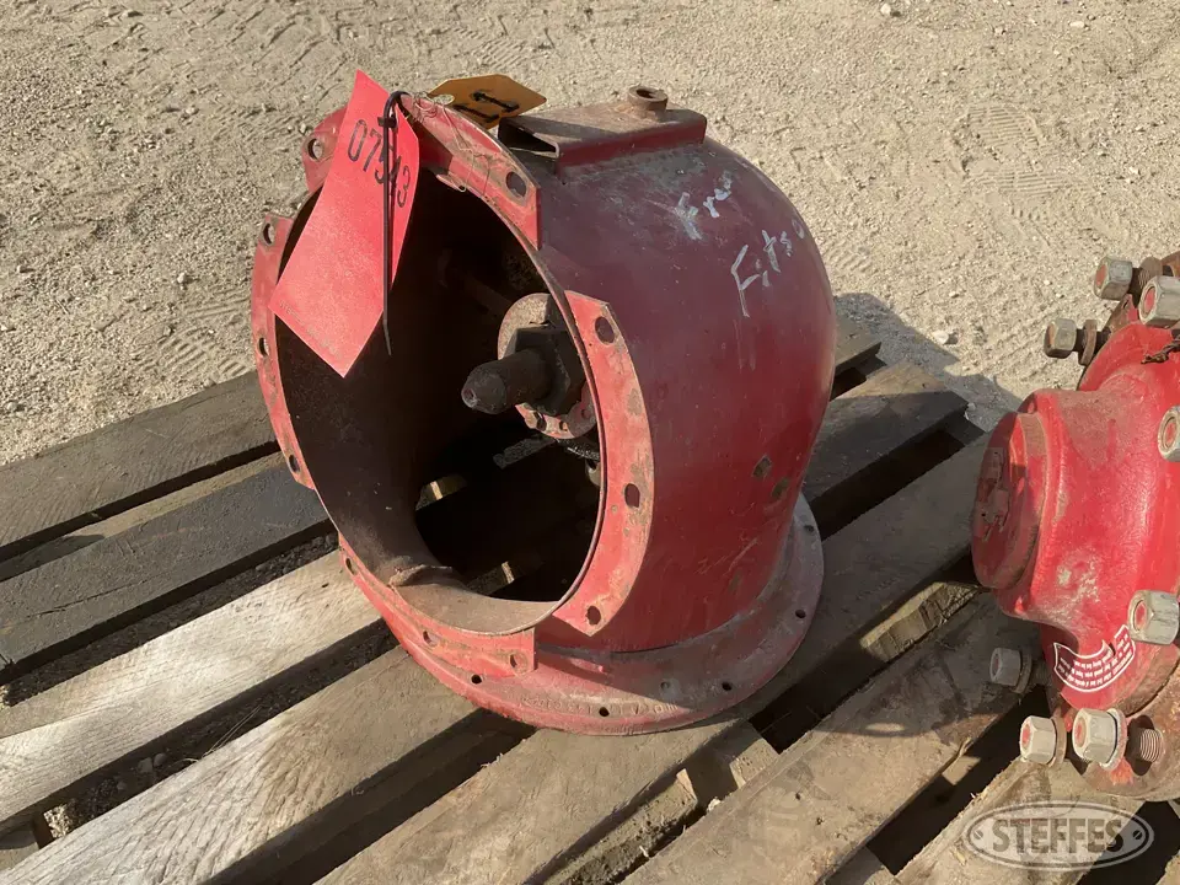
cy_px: 442
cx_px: 590
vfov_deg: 48.2
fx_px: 989
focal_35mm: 29
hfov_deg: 61.7
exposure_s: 1/855
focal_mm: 3
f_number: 1.8
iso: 25
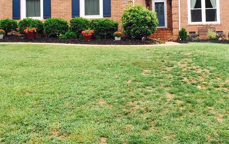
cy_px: 34
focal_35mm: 46
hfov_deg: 43.2
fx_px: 287
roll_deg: -0.6
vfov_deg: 27.6
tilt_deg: +2.1
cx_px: 141
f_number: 2.2
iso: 32
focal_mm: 4.15
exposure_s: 1/286
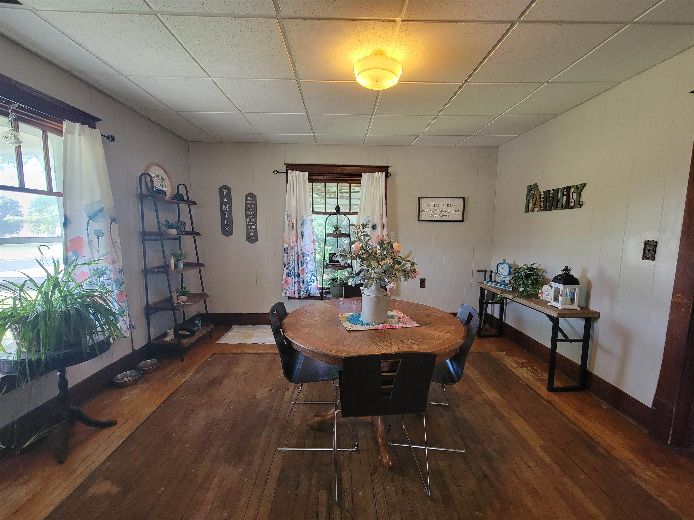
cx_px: 347
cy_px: 260
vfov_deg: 89.9
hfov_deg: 106.2
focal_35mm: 13
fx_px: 261
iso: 320
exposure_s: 1/60
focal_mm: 2.2
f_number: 2.2
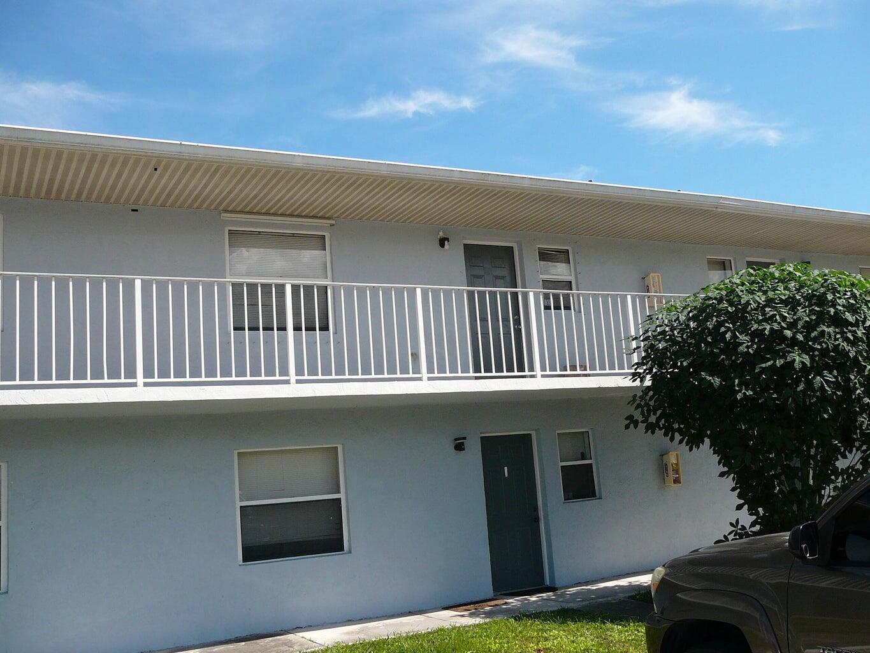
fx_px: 880
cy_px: 326
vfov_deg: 40.7
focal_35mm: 35
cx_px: 435
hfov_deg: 52.6
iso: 80
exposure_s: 1/400
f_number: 5
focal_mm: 5.2
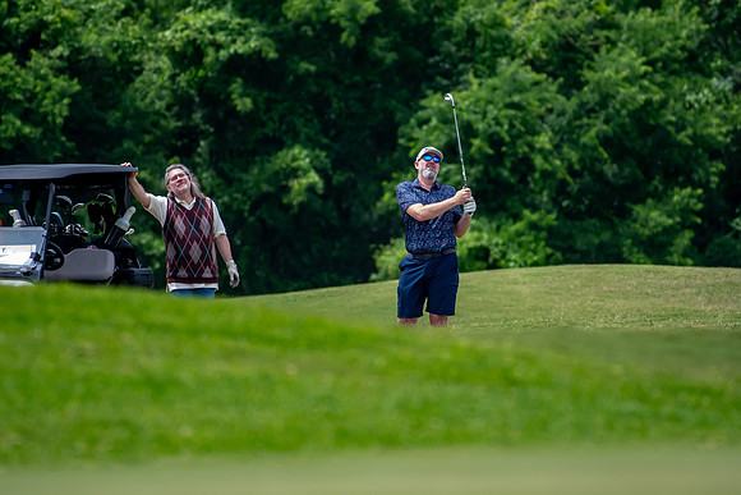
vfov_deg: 1.8
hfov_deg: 2.7
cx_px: 370
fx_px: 15440
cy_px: 248
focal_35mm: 750
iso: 1800
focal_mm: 500
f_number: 5.6
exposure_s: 1/2000
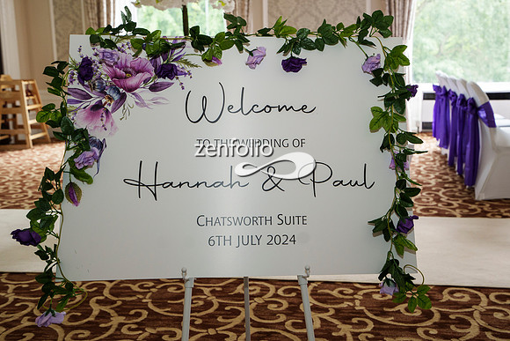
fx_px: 581
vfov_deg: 32.6
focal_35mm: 41
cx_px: 272
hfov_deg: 47.4
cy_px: 136
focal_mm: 34
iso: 800
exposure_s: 1/80
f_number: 4
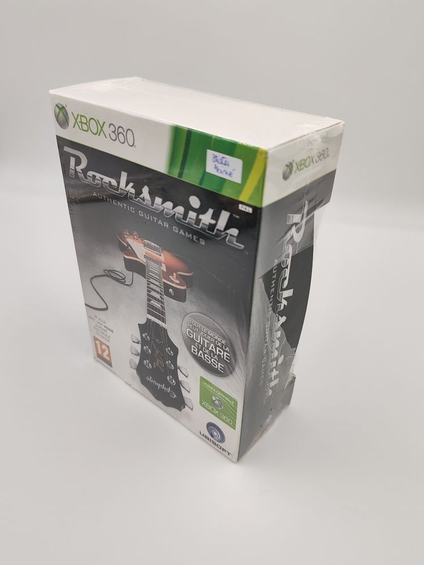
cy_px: 282
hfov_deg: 51.4
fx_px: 441
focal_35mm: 27
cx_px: 212
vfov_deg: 65.3
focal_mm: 6.12
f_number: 1.9
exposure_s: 1/100
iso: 500
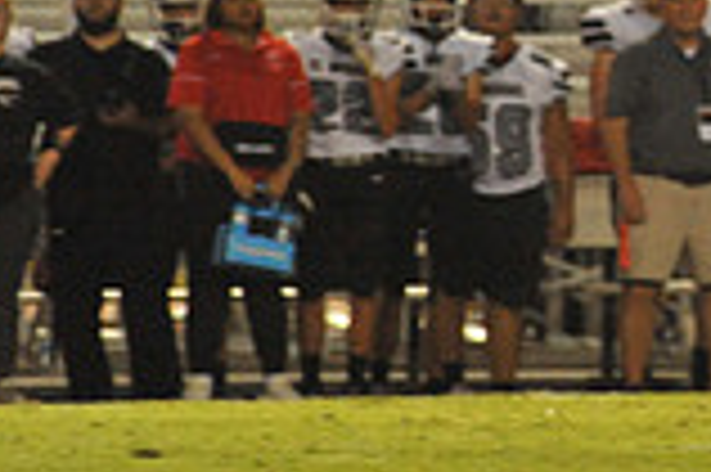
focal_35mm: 733
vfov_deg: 1.9
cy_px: 49
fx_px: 14462
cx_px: 1166
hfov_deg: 2.8
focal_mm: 200
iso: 6400
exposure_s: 1/200
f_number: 5.6
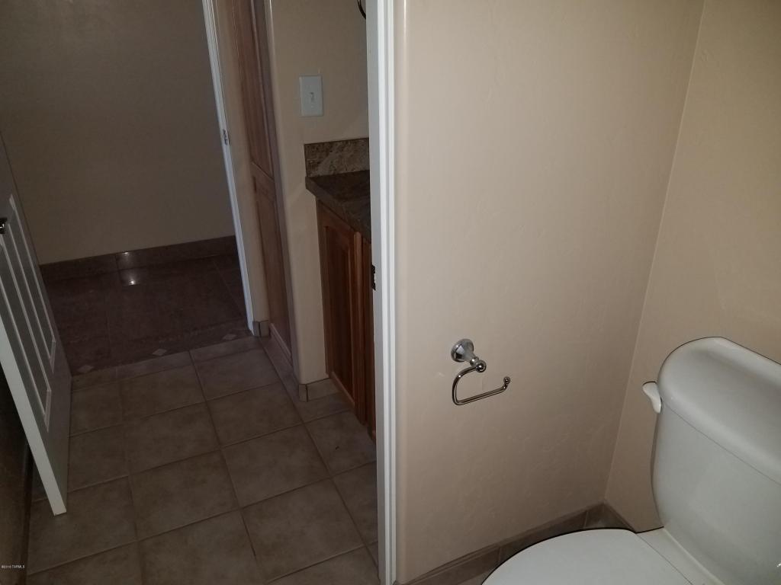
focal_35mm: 26
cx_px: 390
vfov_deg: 53.1
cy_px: 292
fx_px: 587
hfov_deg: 67.3
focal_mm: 4.2
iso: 100
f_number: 1.7
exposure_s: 1/24
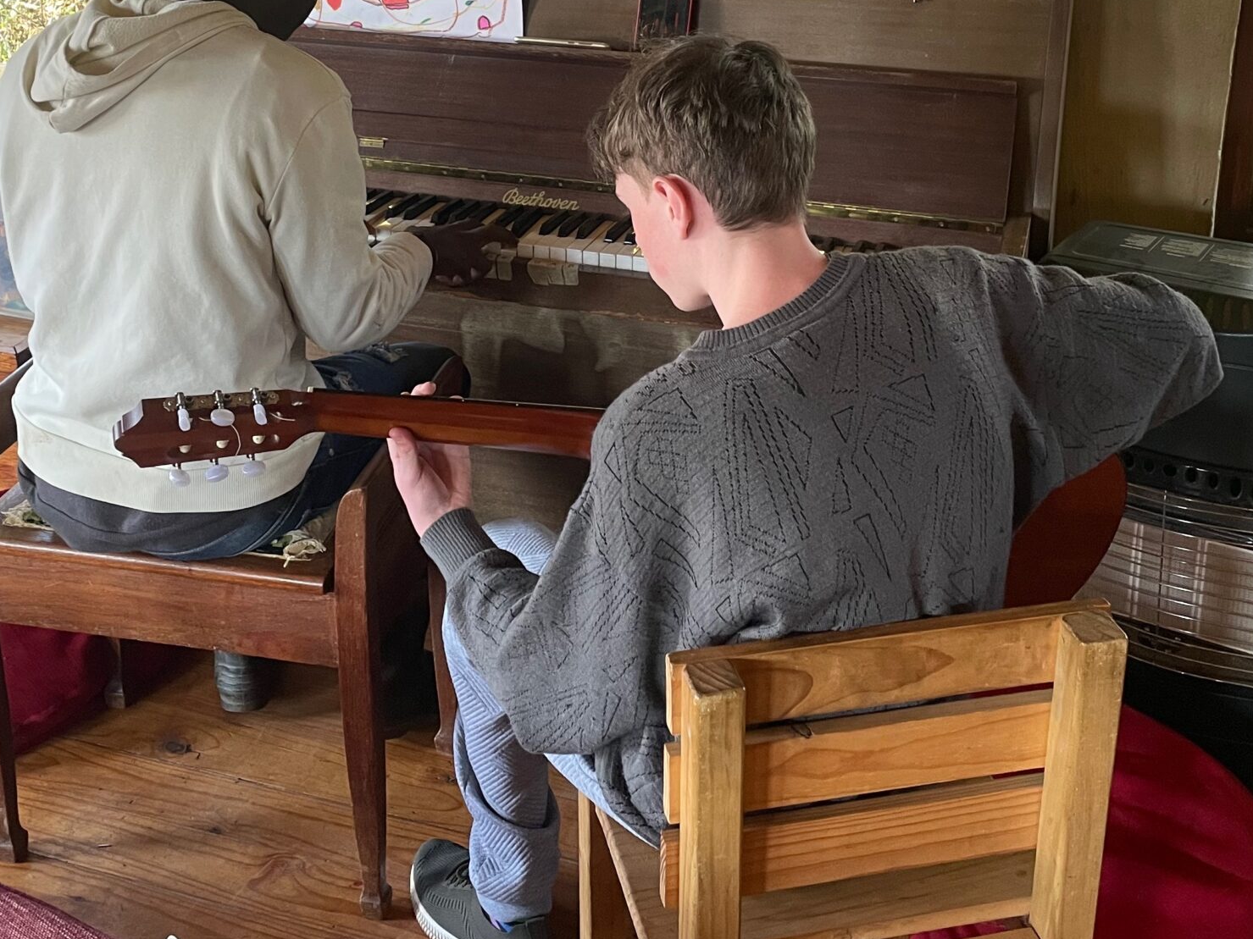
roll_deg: -0.1
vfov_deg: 31.2
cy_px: 156
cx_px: 596
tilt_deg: -16.9
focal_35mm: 45
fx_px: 1629
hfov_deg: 42.1
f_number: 1.6
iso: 125
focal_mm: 4.2
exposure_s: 1/99
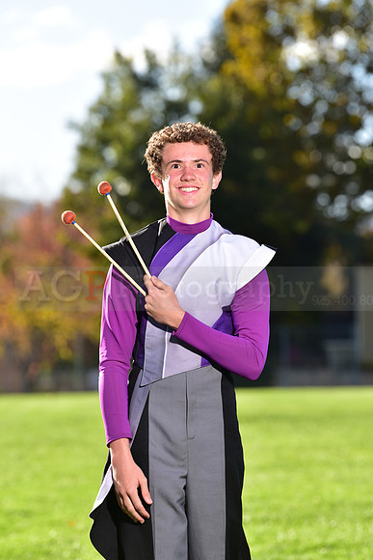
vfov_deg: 11.1
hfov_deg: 7.4
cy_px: 280
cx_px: 186
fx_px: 2873
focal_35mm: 185
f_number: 5
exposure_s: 1/250
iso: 80
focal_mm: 185
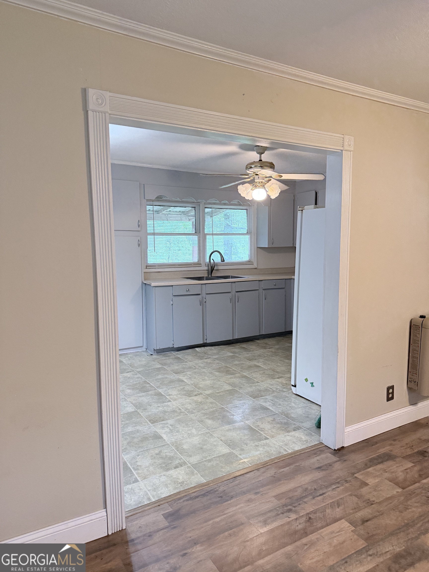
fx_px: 397
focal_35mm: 24
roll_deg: -0.6
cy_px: 286
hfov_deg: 56.8
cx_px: 214
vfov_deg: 71.6
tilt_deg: -5.7
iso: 320
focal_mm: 6.76
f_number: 1.78
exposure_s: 1/60
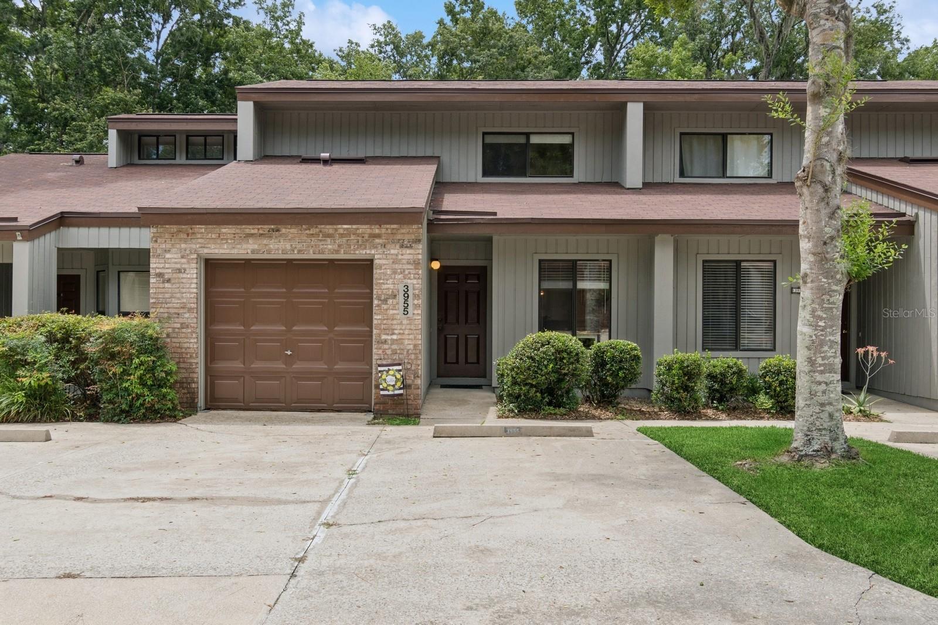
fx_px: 781
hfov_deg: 61.9
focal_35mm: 30
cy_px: 312
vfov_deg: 43.6
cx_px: 469
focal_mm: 20
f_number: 8
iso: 200
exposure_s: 1/250
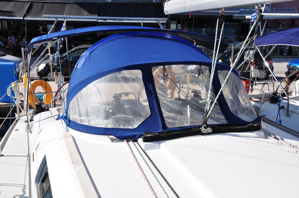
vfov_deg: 35.4
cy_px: 99
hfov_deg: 51.3
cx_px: 150
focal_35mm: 38
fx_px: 311
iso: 320
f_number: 9
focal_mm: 25
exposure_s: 1/800
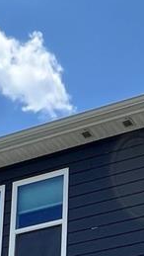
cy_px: 375
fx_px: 569
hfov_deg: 13.8
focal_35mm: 84
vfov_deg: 21.5
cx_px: 195
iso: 32
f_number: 1.8
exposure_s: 1/1107
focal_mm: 1.57
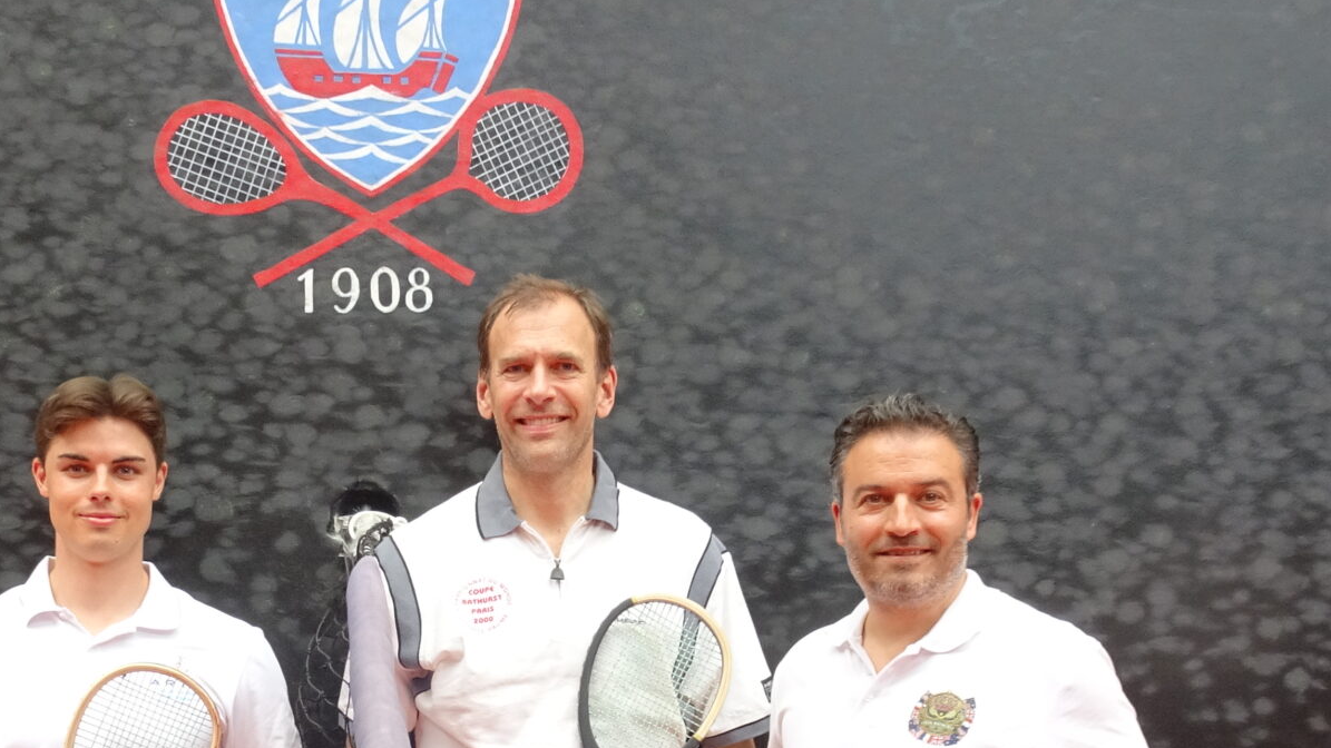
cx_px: 477
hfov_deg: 36.9
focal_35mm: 56
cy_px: 769
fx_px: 1976
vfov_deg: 20.7
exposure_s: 1/30
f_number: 3.5
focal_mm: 4.1
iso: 100
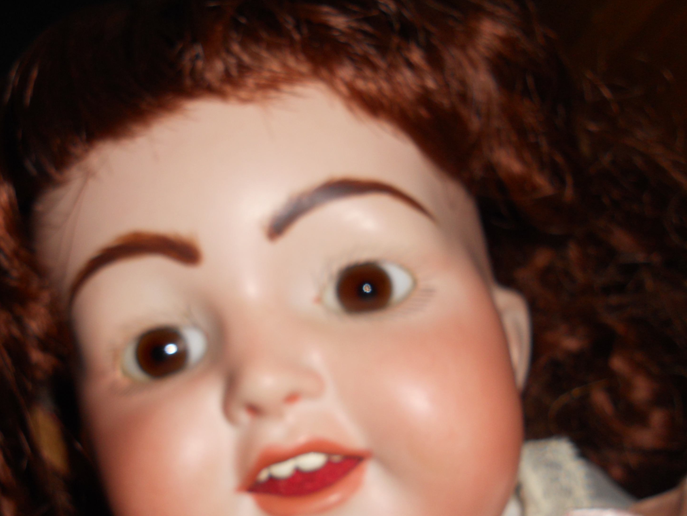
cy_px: 340
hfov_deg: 42.6
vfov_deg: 32.6
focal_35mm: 44
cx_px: 255
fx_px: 873
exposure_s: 1/25
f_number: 8.8
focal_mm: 5.8
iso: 80
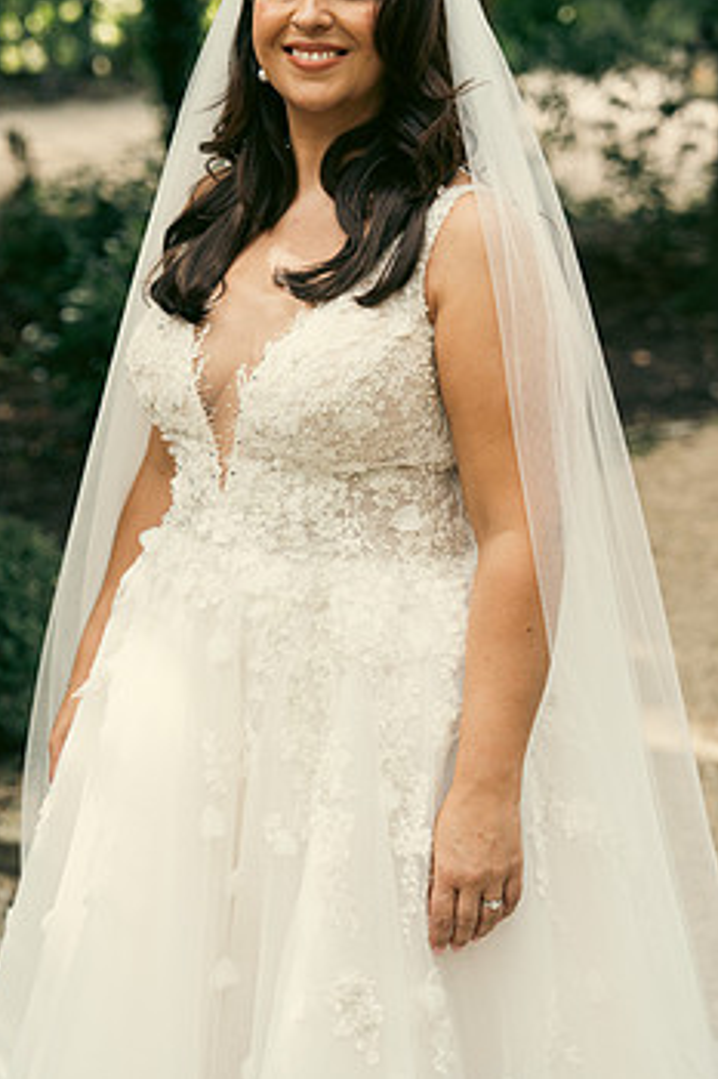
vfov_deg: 22.6
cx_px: 274
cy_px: 410
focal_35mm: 90
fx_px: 2695
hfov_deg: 15.2
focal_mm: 70
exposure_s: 1/200
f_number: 3.5
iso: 400
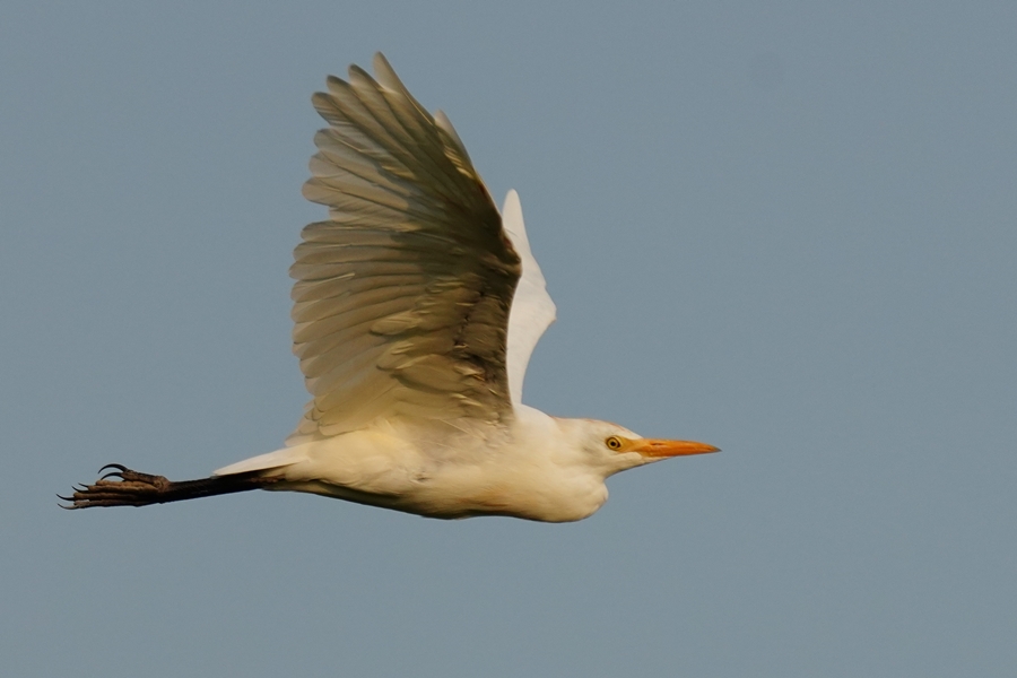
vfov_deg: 2.3
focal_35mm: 600
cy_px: 339
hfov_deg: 3.4
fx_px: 16949
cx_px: 508
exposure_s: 1/1600
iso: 400
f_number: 7.1
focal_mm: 600
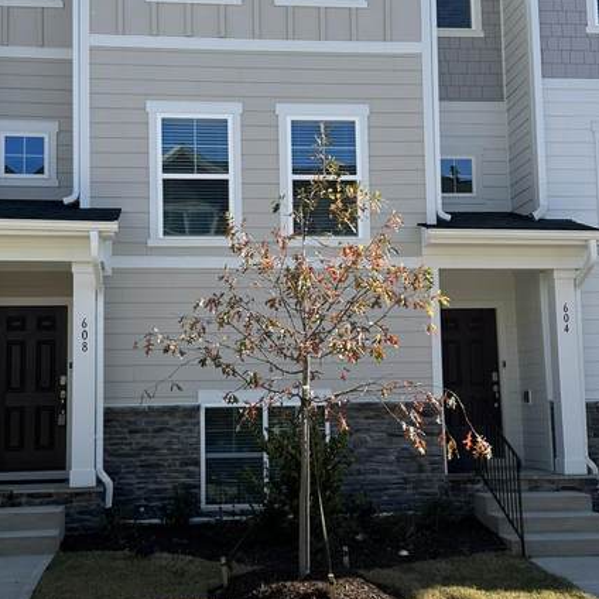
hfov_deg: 35.3
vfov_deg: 35.4
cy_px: 312
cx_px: 257
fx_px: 940
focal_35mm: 48
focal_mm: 6.86
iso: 80
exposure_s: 1/2882
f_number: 1.78
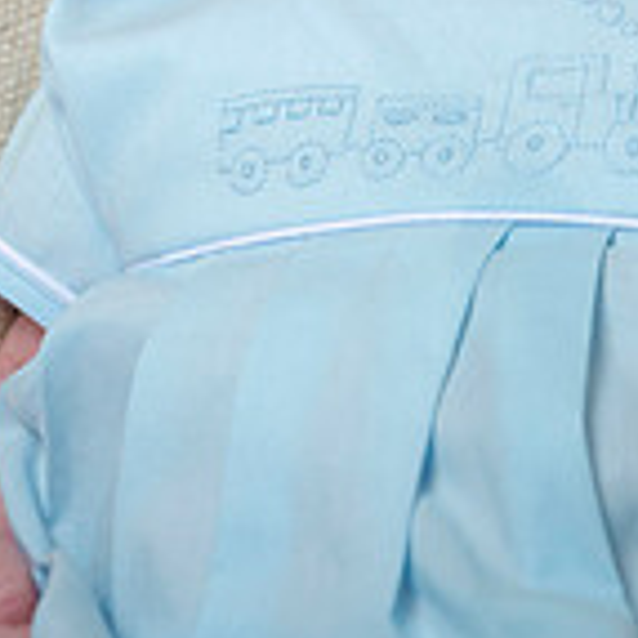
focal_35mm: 568
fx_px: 11844
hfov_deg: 3.1
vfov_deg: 3.1
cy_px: -85
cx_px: 348
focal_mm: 165
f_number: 5.6
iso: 250
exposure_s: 1/200
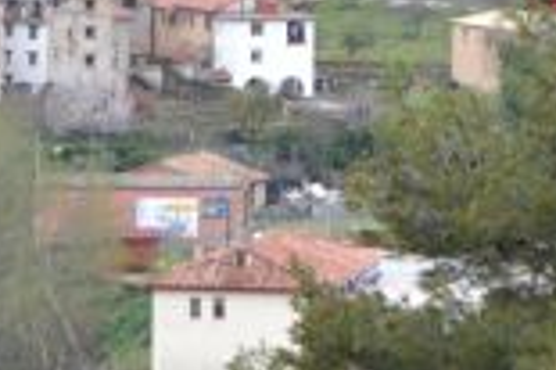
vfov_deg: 3.2
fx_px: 6581
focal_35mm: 427
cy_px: -559
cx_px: 976
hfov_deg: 4.8
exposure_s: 1/800
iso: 1600
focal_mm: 55
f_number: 6.3
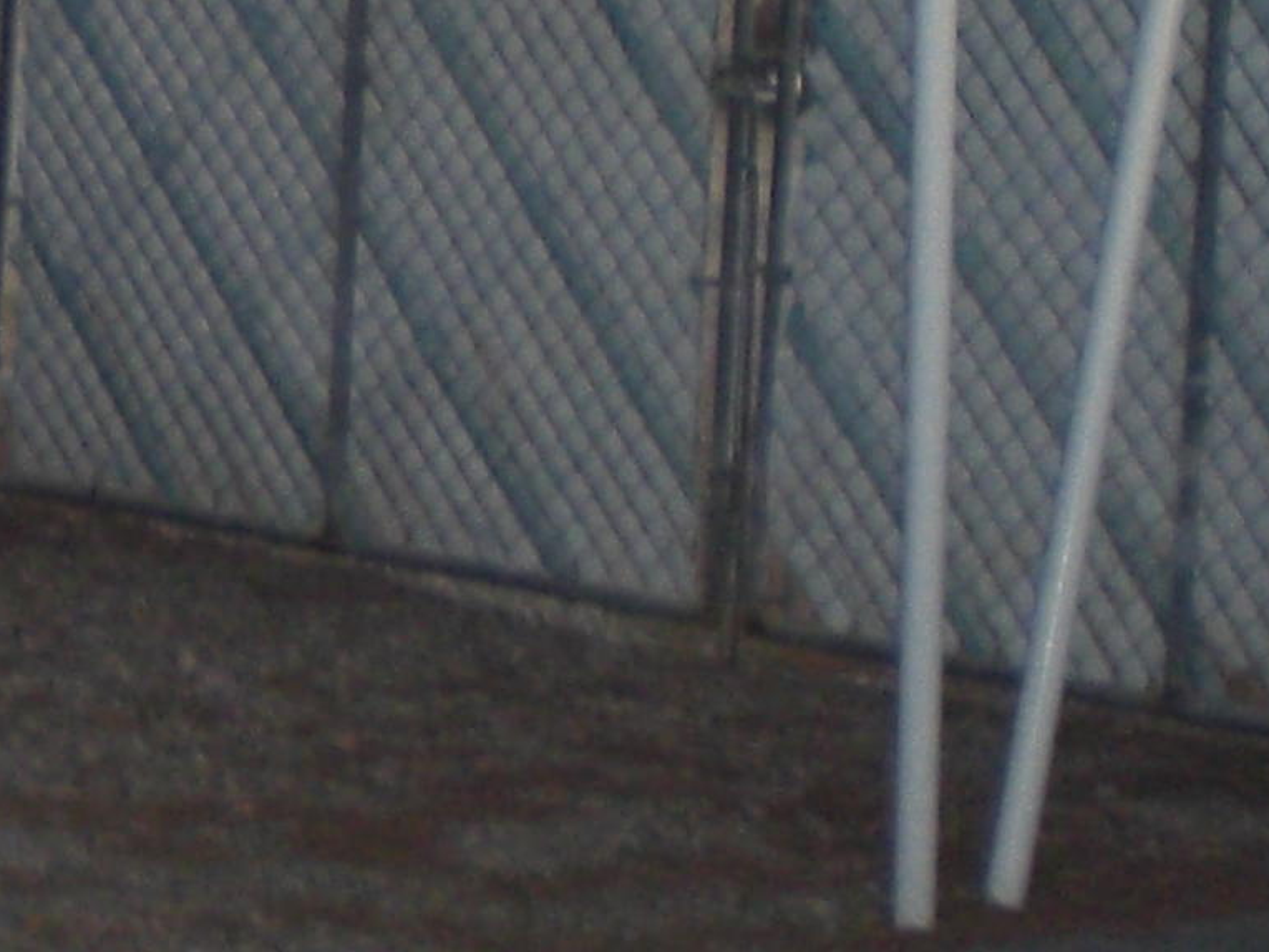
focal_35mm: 149
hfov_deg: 12.3
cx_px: -899
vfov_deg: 9.9
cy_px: 259
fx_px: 5463
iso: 200
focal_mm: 6.3
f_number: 3.1
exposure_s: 1/60
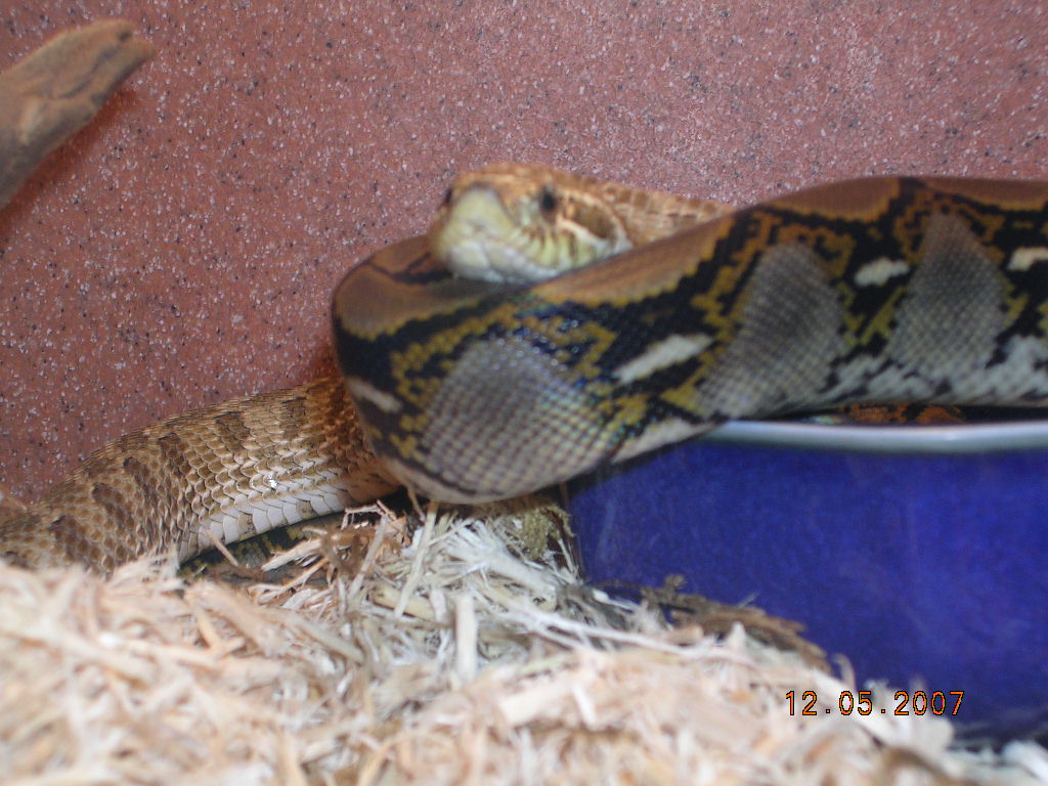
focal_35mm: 91
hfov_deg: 21.5
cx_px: 524
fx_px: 2755
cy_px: 393
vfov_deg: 16.2
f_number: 4.2
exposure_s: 1/60.1
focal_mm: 13.7
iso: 50
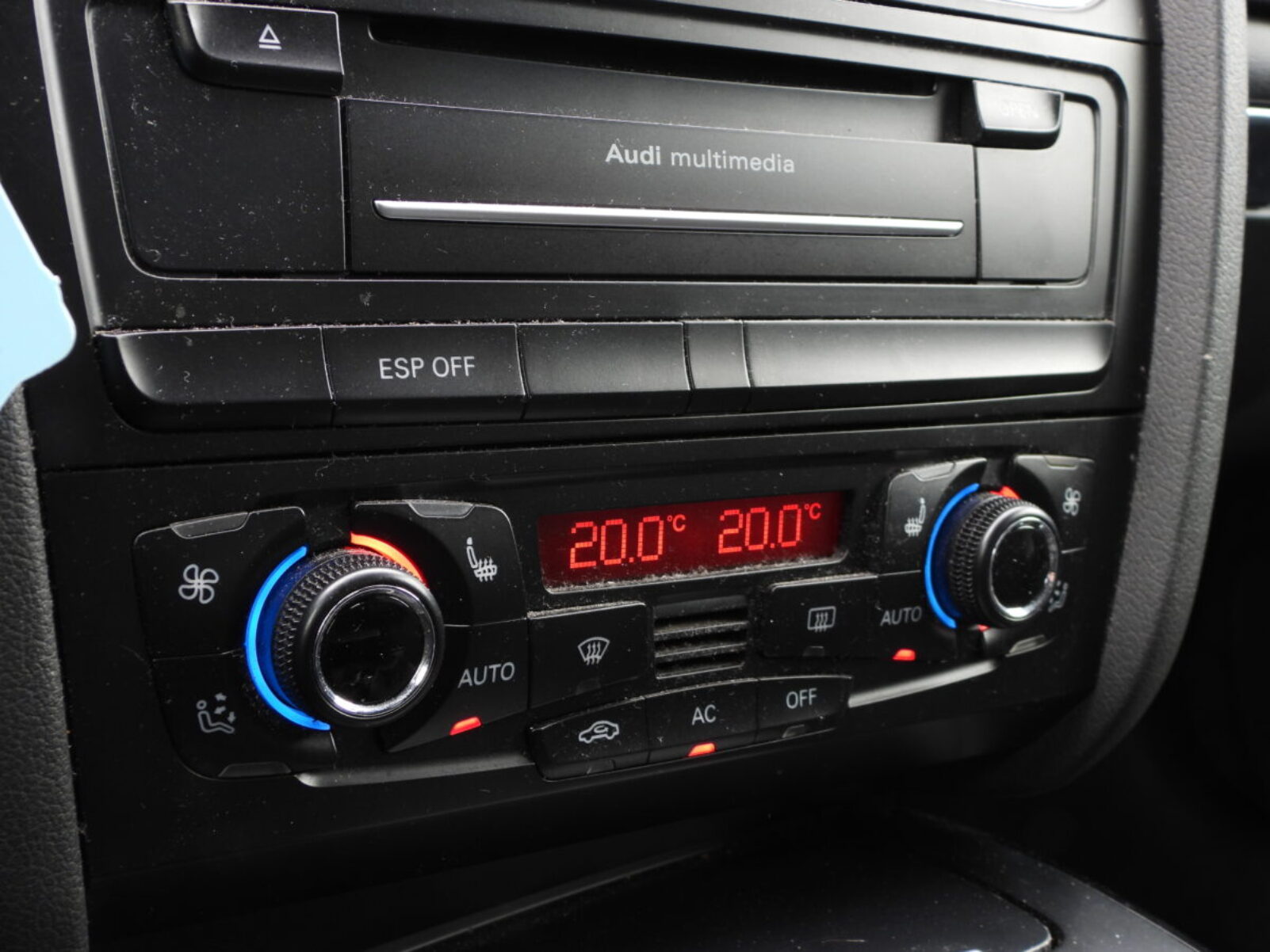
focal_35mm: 44
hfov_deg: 42.9
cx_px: 635
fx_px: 1615
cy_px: 476
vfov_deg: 32.9
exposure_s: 1/30
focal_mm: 7.9
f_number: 3.2
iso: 100
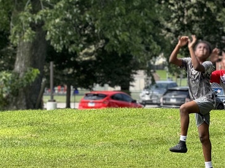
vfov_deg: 4.4
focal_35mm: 335
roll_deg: -1.9
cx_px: 172
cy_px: 76
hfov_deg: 5.9
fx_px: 2177
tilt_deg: -0.4
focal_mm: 15.66
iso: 50
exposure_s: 1/674
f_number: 2.8
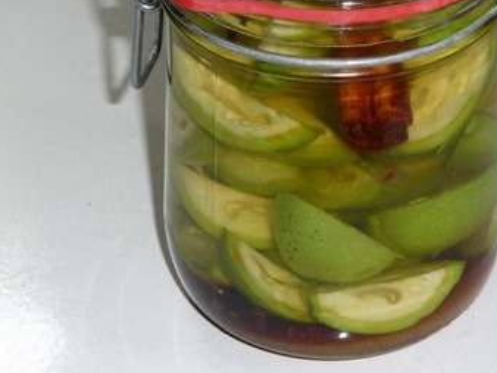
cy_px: 107
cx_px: 373
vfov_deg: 14.2
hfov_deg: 18.8
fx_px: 1494
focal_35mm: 104
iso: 100
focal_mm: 9.3
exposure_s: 1/30
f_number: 4.3
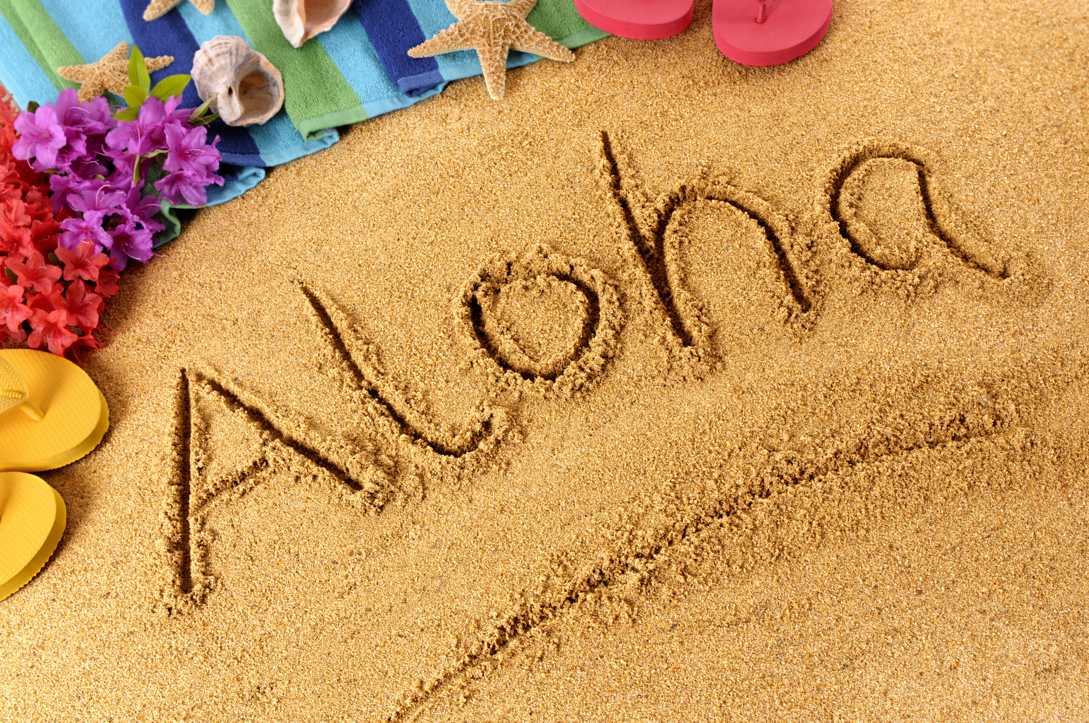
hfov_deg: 46.5
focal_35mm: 42
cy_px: 362
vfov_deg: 31.8
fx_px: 1269
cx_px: 544
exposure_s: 1/125
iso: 200
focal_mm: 28
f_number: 11
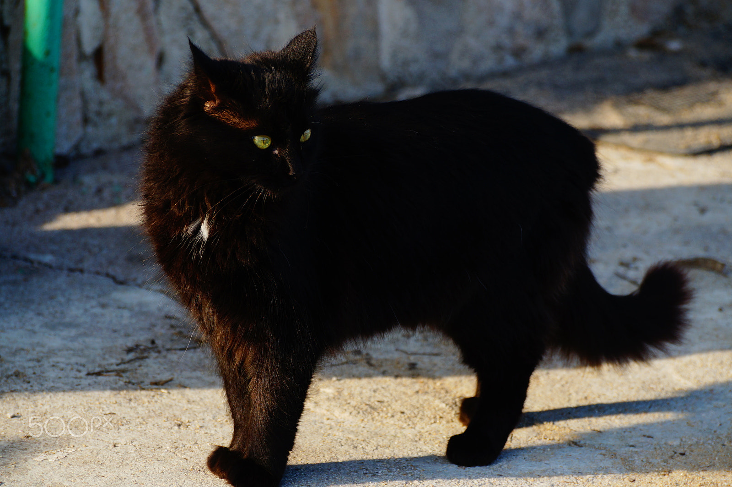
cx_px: 366
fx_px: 6398
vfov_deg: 4.4
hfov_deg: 6.5
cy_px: 244
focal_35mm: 315
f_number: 6.3
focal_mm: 210
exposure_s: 1/160
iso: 100
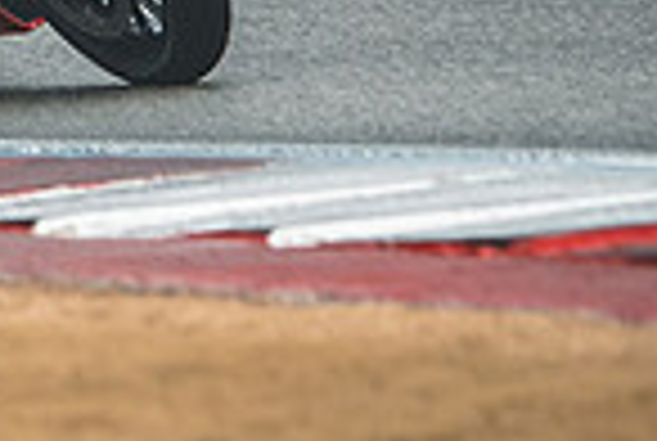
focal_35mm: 1190
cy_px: -340
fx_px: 21762
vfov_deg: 1.2
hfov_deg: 1.7
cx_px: -522
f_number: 2
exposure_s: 1/3200
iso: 1250
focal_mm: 200
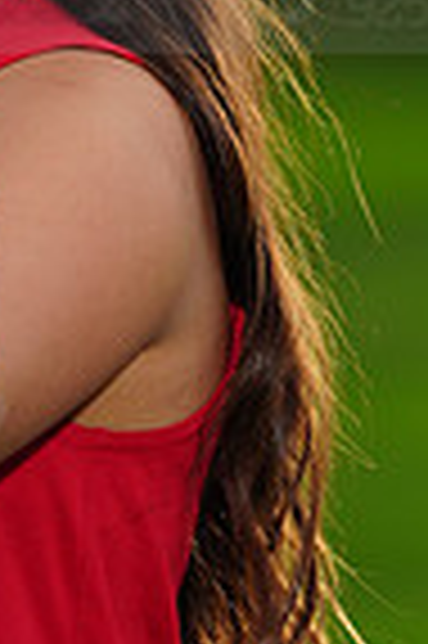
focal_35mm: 1196
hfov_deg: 1.1
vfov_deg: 1.7
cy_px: -90
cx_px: -241
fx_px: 21379
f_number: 9
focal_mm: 294
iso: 160
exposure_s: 1/250
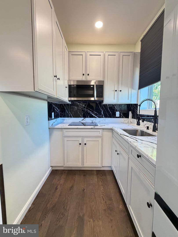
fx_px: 96
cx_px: 89
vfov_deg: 102.1
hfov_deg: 85.7
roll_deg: -1.6
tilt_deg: -5.7
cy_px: 118
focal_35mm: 14
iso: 320
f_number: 2.2
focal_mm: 2.22
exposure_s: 1/60
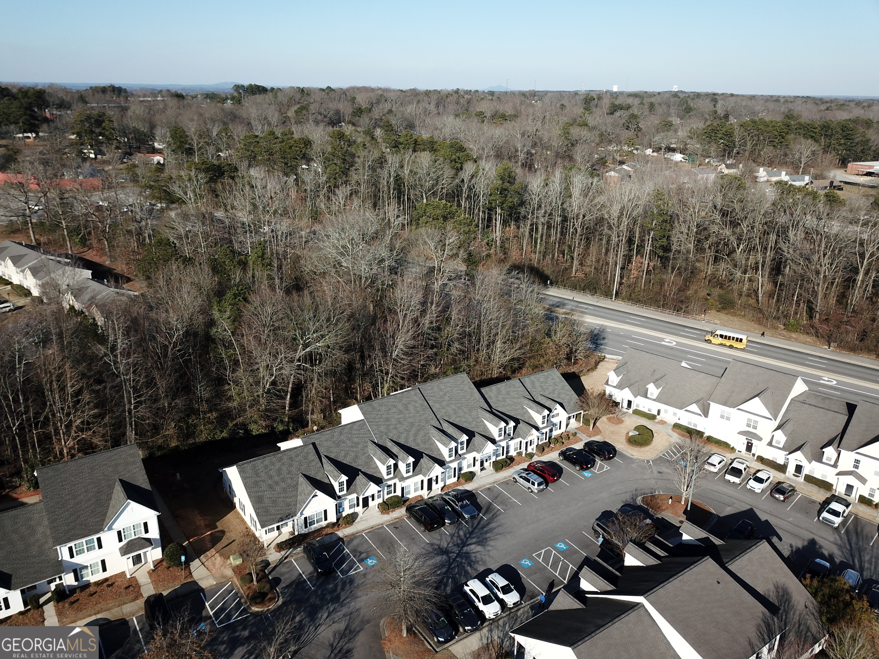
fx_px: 660
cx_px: 440
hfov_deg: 67.3
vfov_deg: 53.1
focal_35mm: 26
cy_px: 330
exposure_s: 1/1267
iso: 100
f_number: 2.2
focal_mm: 4.73
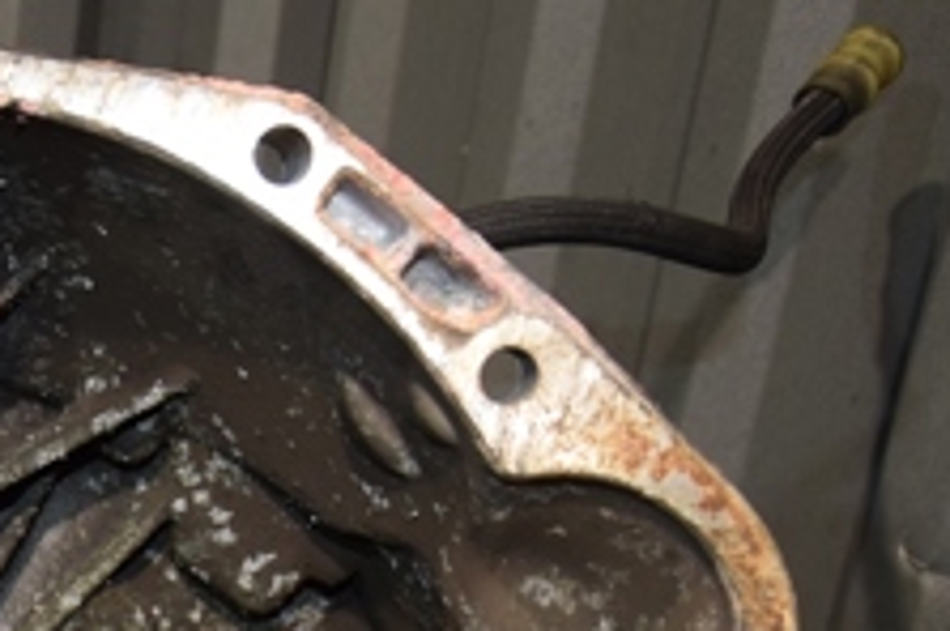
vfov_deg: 14.4
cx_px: -298
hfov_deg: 20.5
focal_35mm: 90
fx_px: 2383
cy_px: 840
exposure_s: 1/50
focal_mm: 21
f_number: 4
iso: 800
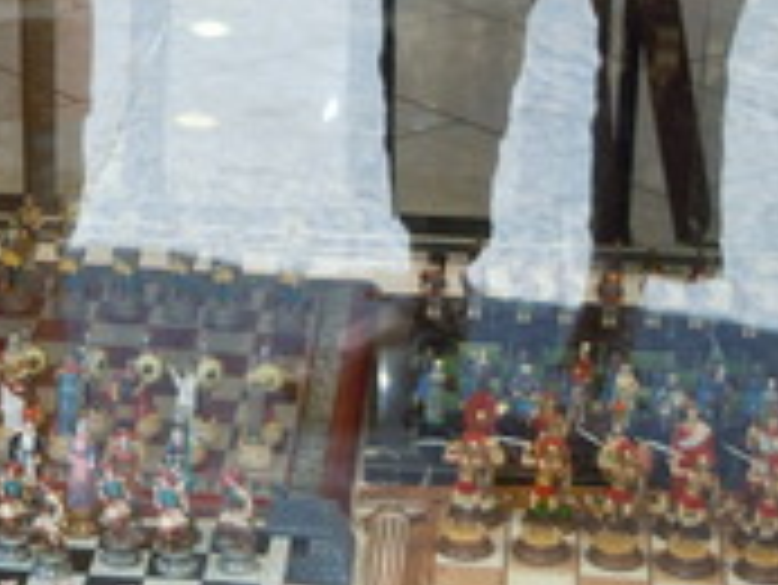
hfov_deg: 15.9
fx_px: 2699
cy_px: 256
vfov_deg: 12.4
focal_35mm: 120
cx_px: -103
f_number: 3.9
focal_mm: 9.3
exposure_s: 1/80
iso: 250
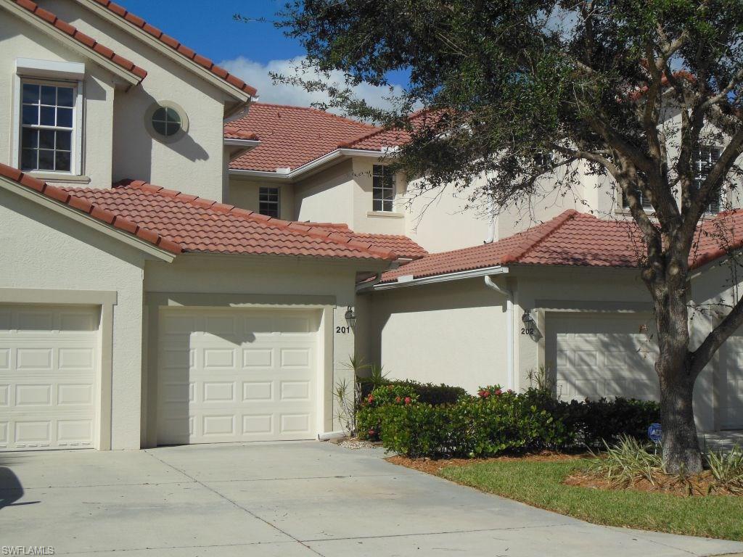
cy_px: 278
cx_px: 372
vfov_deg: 29.1
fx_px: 1073
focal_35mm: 50
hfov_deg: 38.2
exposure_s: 1/640
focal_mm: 8.9
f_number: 7.9
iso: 125
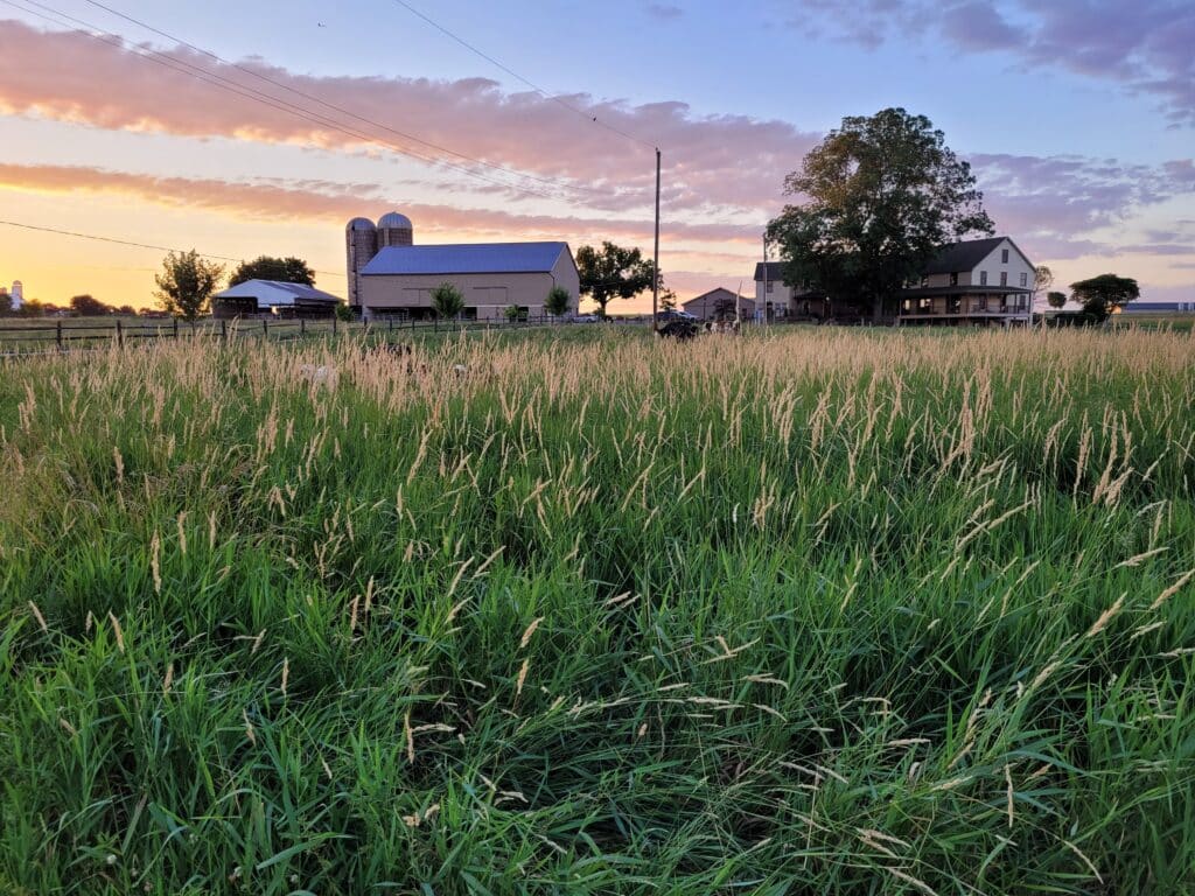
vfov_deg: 53.1
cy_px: 448
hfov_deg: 67.3
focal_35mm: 26
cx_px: 598
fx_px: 898
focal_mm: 5.4
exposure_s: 1/164
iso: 40
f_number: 1.8
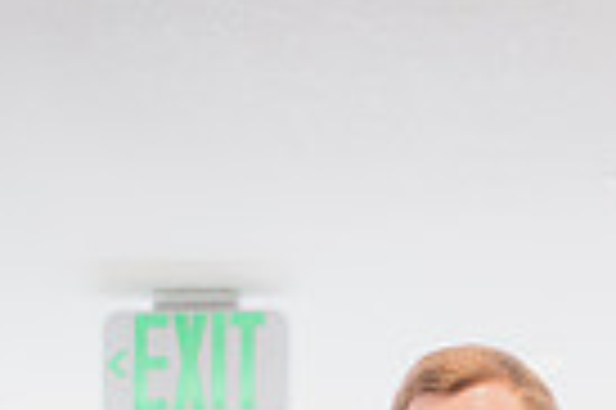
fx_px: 3623
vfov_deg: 6.3
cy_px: 728
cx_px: 755
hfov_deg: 9.6
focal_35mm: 212
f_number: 1.4
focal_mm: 50
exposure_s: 1/1600
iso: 800
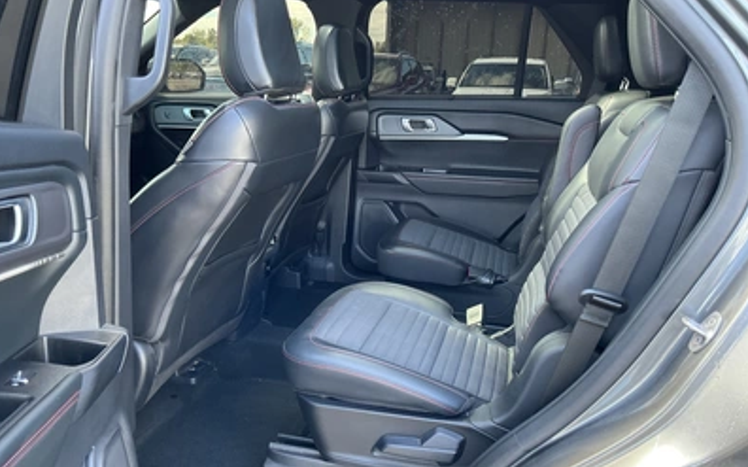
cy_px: 251
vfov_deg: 41.8
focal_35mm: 30
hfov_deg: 62.9
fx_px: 611
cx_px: 372
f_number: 1.8
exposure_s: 1/60
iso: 100
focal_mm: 3
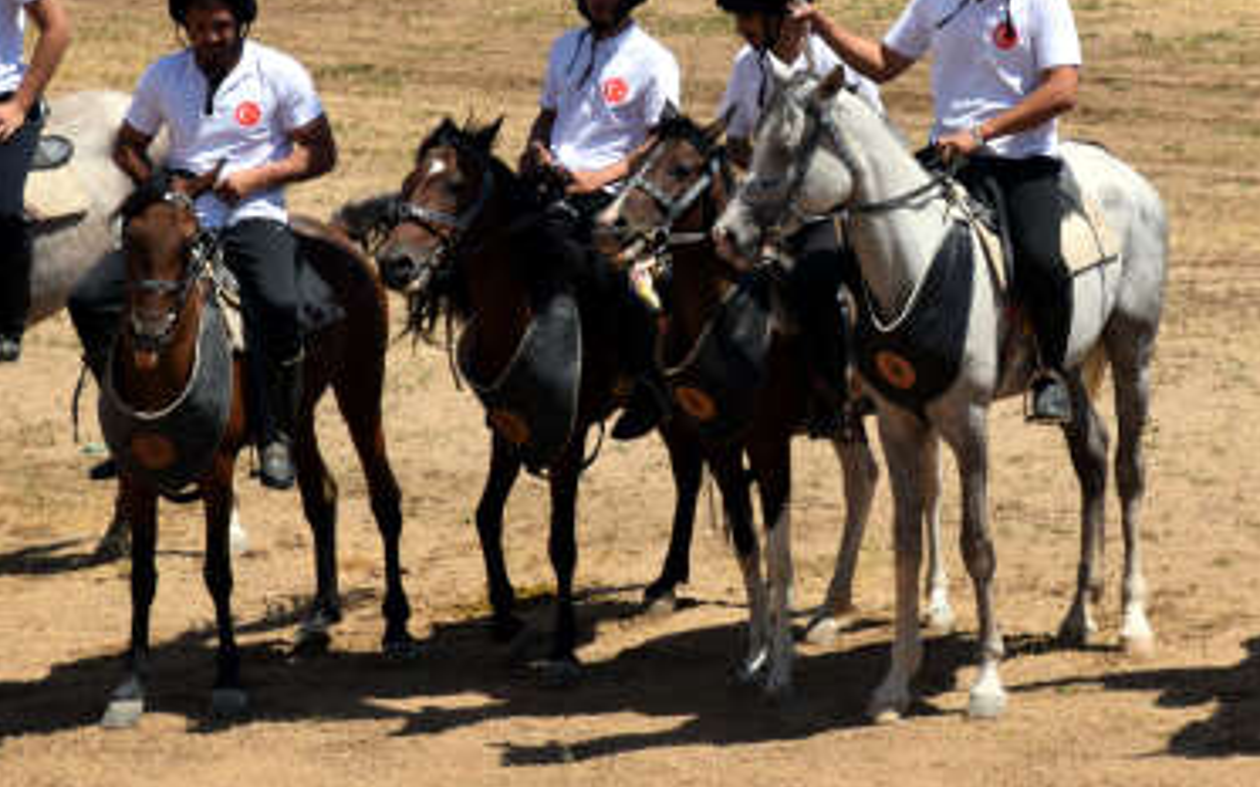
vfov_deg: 3.4
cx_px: 750
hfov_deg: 5.4
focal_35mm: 388
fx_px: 13320
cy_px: 44
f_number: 10
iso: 200
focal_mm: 135
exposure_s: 1/400
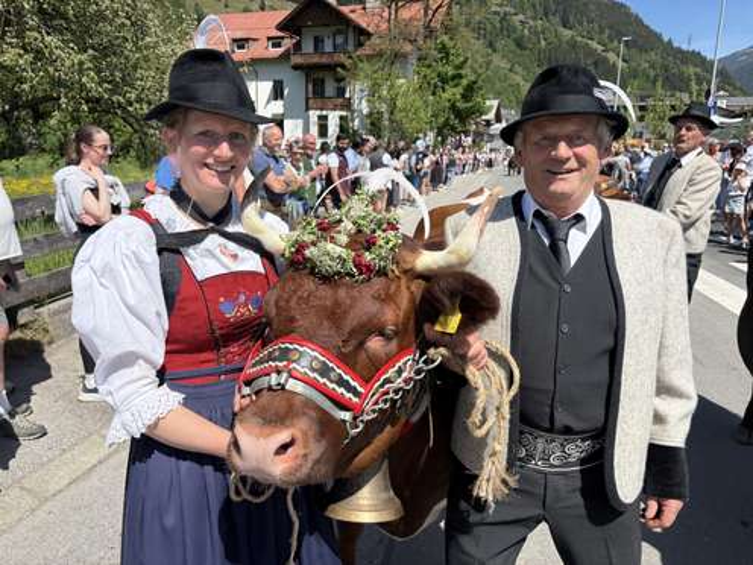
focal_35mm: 26
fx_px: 566
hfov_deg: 67.3
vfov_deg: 53.1
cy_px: 282
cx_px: 376
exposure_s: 1/4065
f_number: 1.6
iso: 64
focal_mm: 5.96
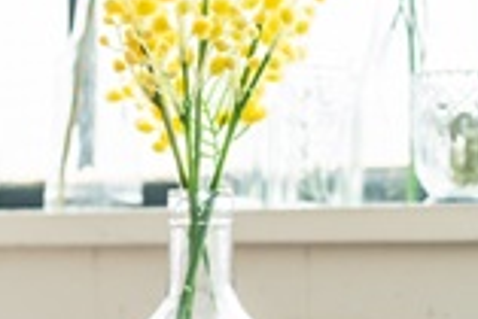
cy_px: 199
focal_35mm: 255
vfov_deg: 5.4
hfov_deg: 7.5
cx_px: -661
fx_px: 3389
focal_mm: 50
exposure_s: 1/160
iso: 400
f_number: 3.2
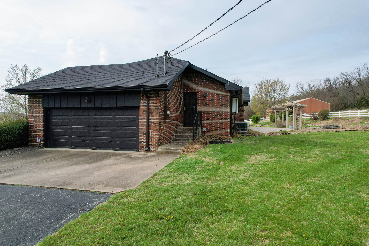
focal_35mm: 22
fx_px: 225
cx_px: 184
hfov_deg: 78.6
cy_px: 123
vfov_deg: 57.2
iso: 110
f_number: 2.8
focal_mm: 8.38
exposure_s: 1/1600
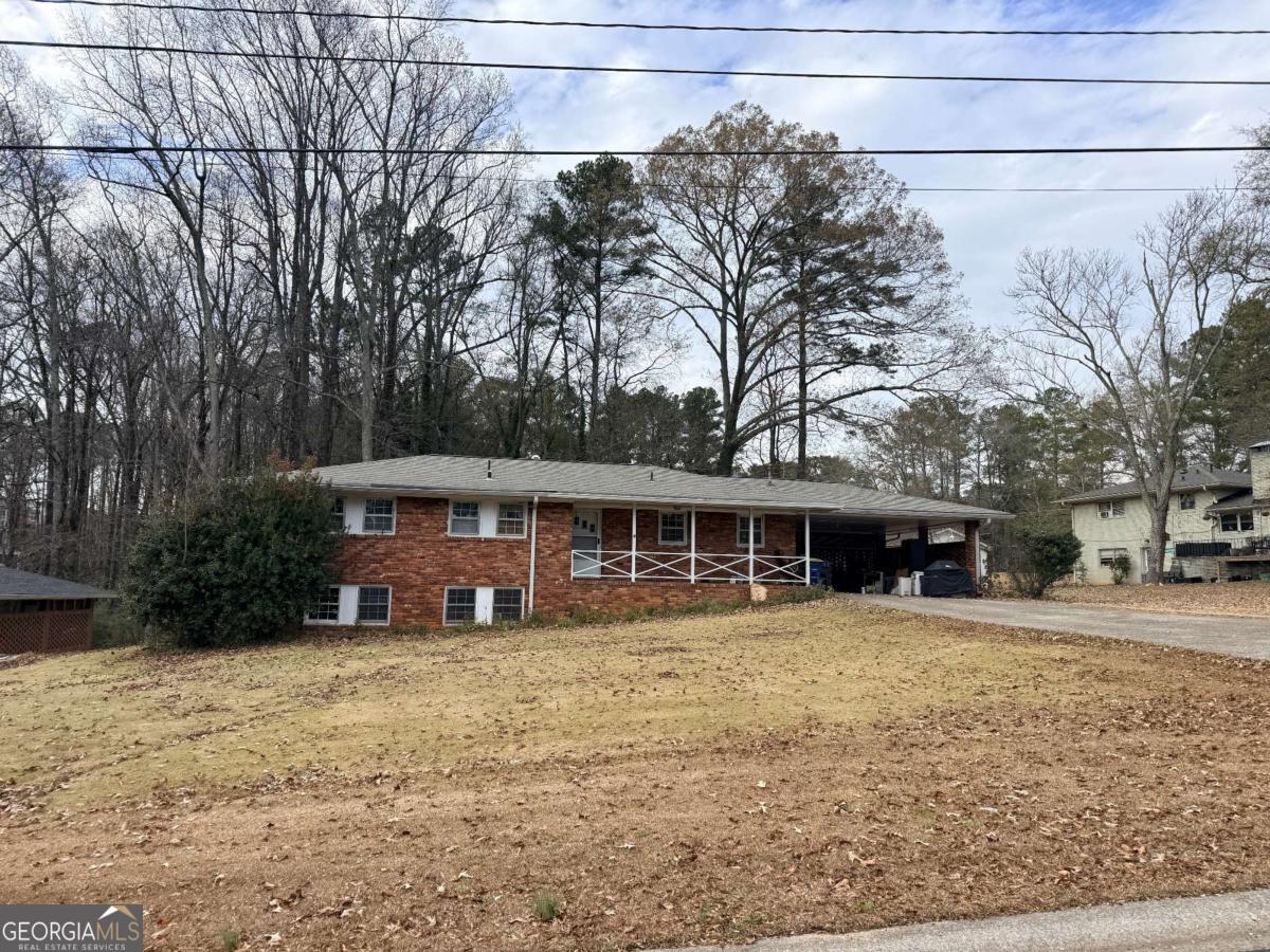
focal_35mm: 24
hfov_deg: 71.6
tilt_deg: +8.5
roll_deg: -2.0
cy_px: 476
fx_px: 881
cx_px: 635
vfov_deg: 56.8
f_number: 1.78
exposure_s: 1/2000
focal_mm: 6.76
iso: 80
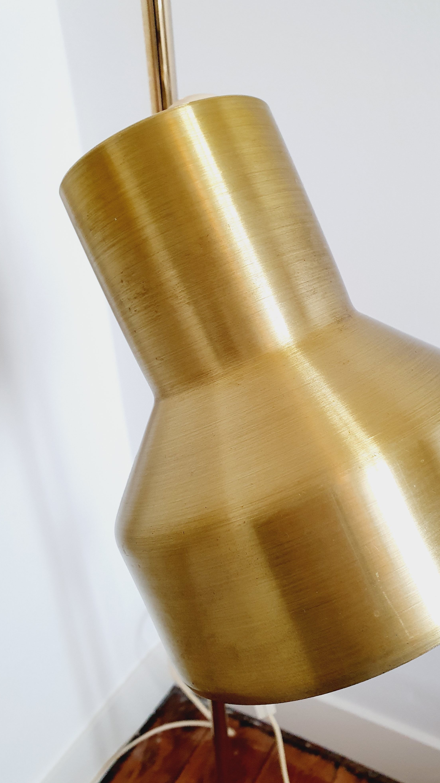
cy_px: 394
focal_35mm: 29
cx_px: 298
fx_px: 602
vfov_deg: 66.1
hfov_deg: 39.6
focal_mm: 4.32
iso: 200
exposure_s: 1/100
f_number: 2.4
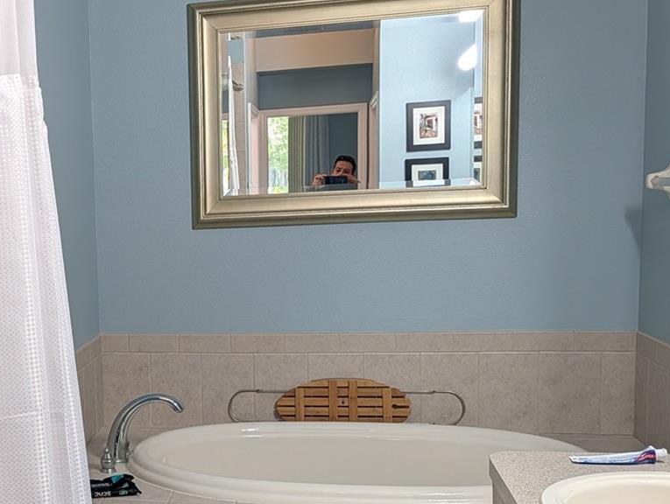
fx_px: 969
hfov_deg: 35.7
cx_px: 60
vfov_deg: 29.0
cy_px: 329
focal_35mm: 50
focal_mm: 6.9
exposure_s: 1/83.8
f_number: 1.68
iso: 125
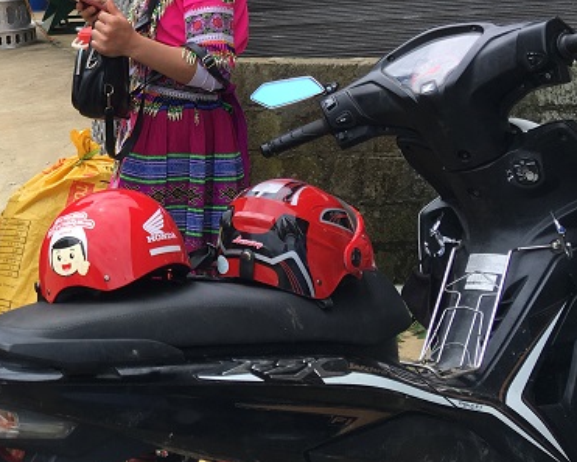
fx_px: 1042
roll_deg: -2.8
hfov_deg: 29.2
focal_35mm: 61
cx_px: 17
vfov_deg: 24.6
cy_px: 93
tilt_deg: -8.9
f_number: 2.2
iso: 25
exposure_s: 1/793
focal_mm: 4.15
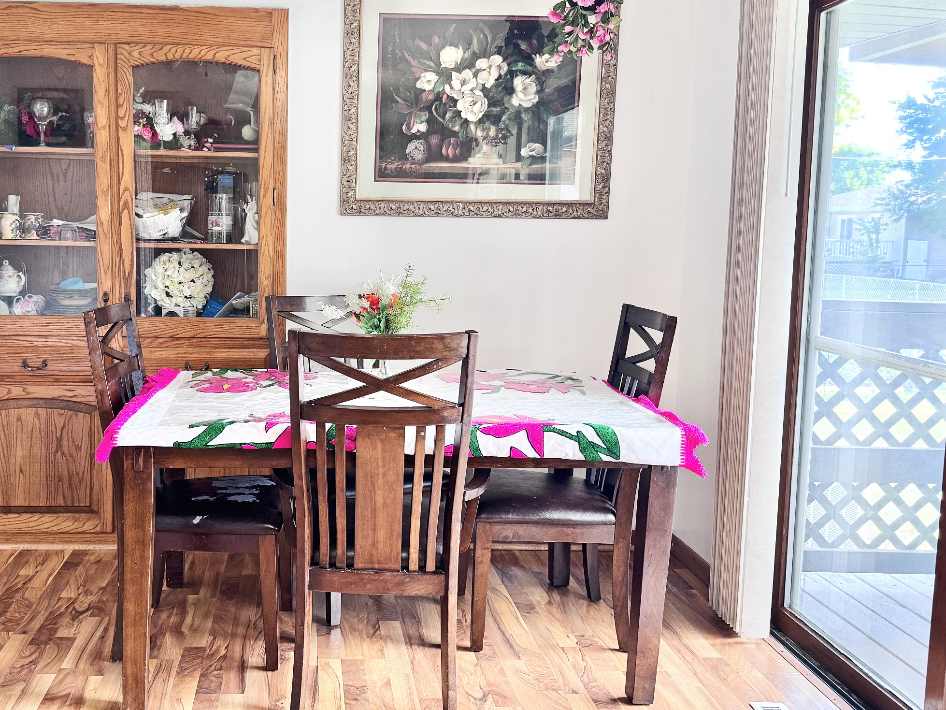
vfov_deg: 40.7
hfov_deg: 51.8
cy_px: 329
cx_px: 330
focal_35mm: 35
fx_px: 957
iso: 125
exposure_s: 1/60
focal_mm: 6.76
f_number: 1.78
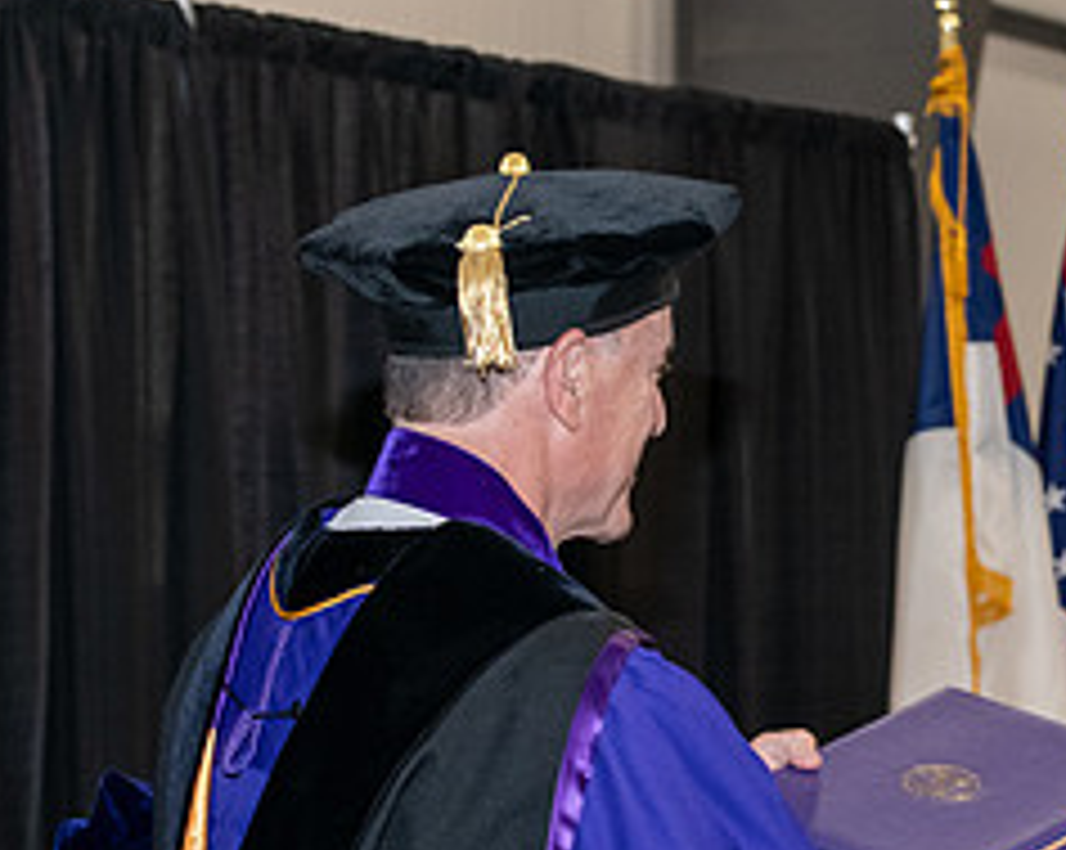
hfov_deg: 11.8
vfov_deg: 9.6
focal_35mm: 161
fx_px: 5073
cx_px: 1133
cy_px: 519
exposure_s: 1/200
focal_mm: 70
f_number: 5.6
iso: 2500
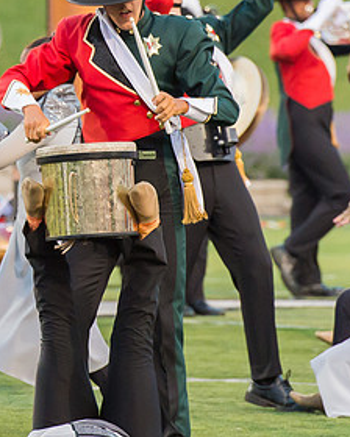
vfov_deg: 3.2
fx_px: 7730
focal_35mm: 597
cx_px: -17
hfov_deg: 2.6
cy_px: 75
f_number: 5
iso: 3200
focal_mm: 200
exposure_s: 1/640
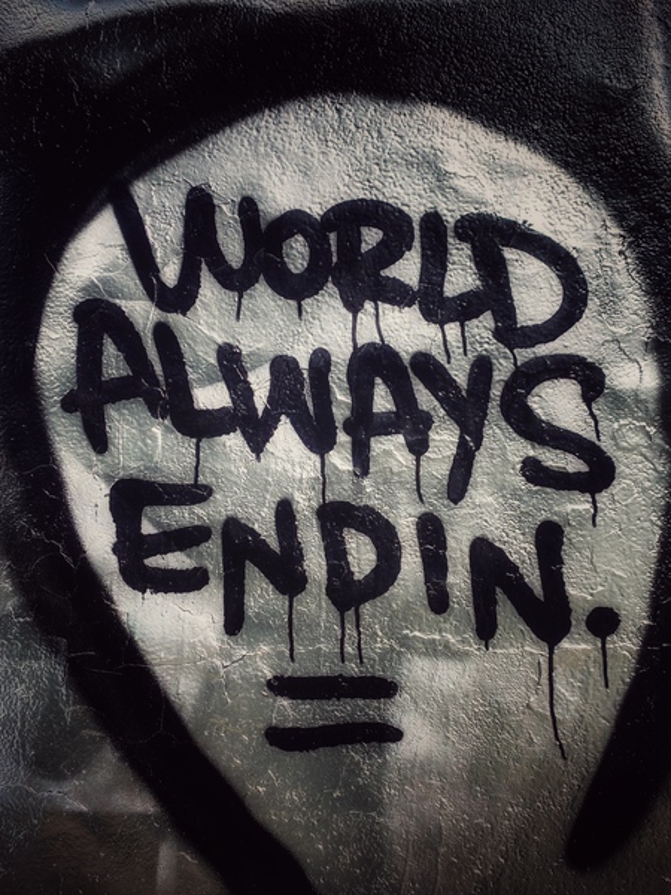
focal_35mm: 26
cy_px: 448
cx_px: 336
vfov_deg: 67.3
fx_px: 672
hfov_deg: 53.1
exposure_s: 1/1779
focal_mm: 4.25
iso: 32
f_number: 1.8
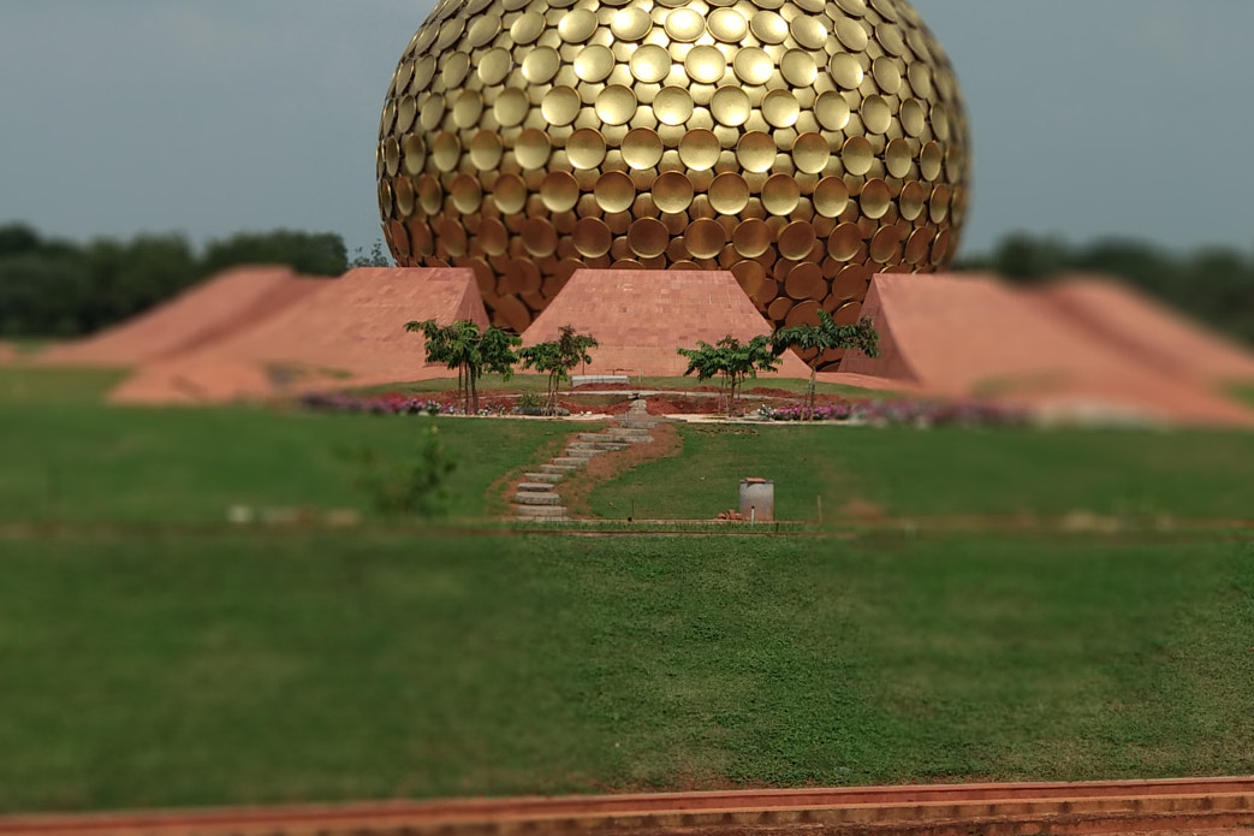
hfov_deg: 24.5
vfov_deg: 16.4
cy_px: 206
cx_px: 625
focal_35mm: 83
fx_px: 2891
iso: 100
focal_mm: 5.99
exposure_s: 1/1320
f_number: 2.6
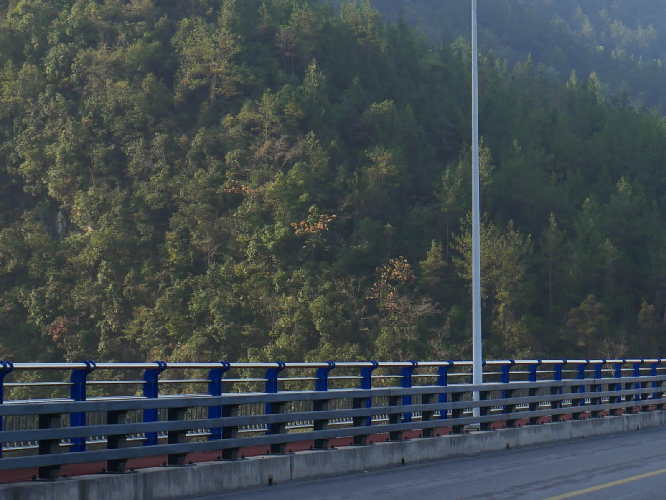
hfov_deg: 16.2
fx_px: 2329
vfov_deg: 12.2
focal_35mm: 121
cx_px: 505
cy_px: 180
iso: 200
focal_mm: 21
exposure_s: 1/250
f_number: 7.1
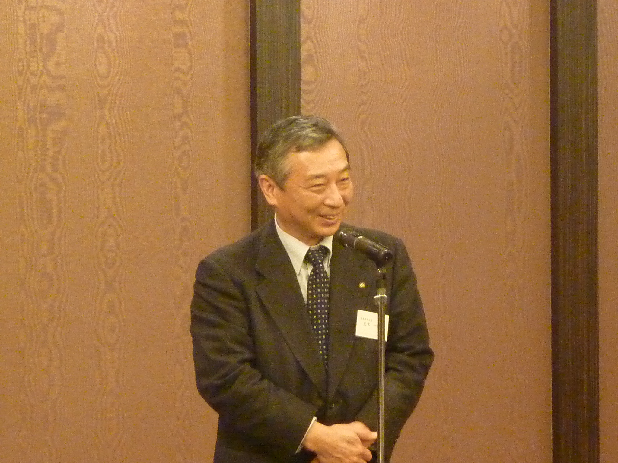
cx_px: 309
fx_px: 2874
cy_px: 232
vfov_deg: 9.2
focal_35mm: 161
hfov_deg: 12.3
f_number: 4.3
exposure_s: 1/20
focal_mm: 14.7
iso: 800
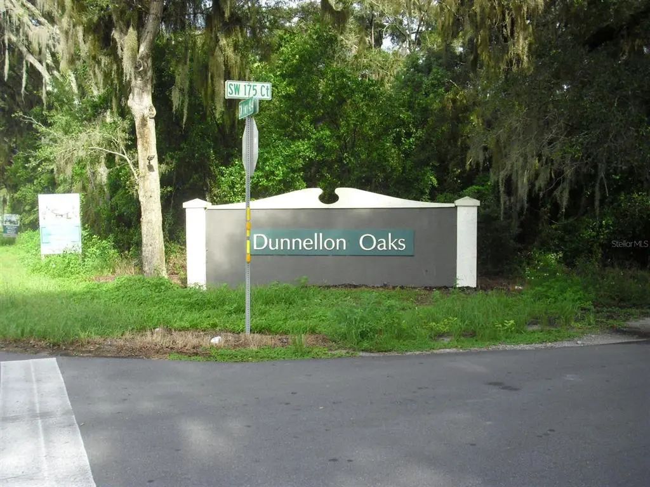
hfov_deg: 49.0
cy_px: 244
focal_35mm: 38
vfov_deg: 37.7
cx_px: 325
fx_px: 714
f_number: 2.8
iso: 100
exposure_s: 1/400
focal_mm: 6.2
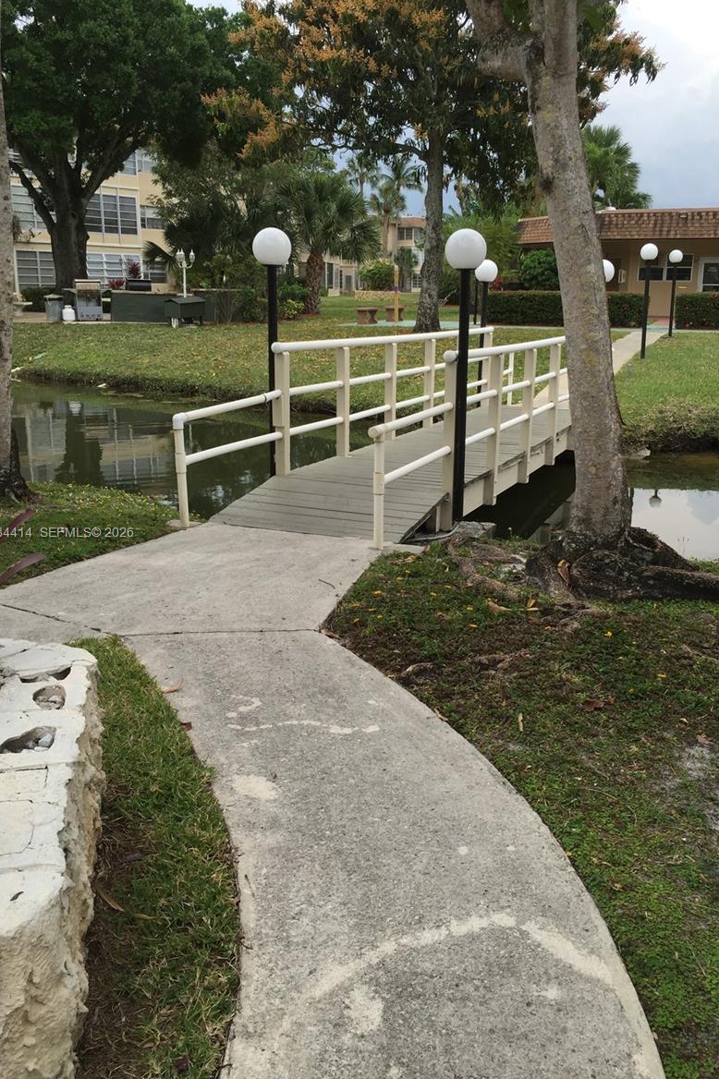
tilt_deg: -13.5
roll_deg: -1.0
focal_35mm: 31
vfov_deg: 60.3
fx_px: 929
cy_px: 534
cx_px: 379
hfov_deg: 42.3
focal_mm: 4.15
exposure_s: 1/565
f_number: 2.2
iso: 32
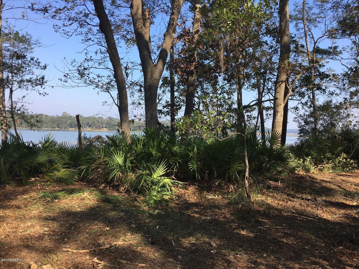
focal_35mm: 29
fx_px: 301
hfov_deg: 61.7
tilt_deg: -4.5
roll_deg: -1.4
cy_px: 134
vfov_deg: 48.2
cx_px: 180
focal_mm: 4.15
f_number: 2.2
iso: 25
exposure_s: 1/845
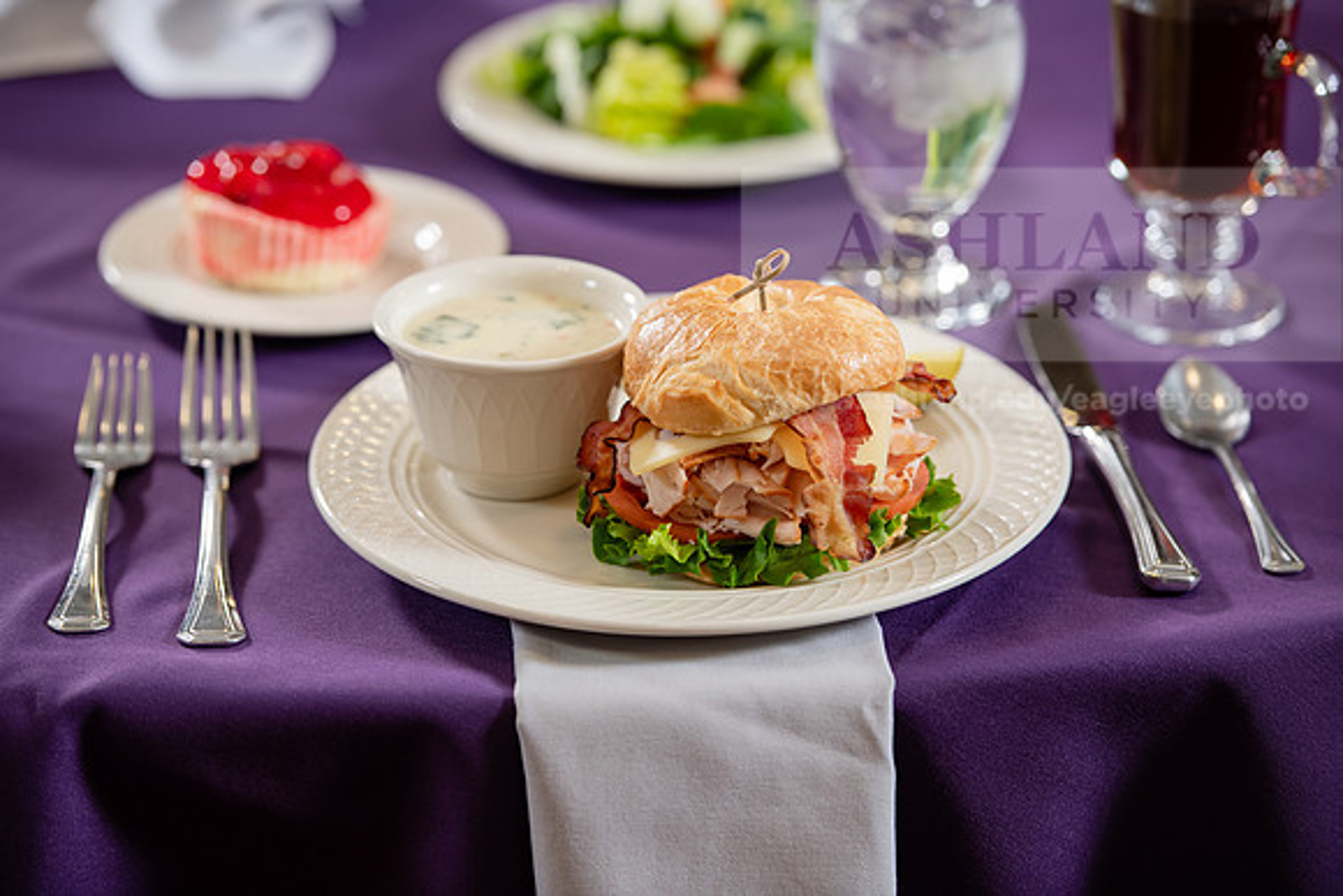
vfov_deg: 9.5
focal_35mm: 145
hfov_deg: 14.2
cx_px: 672
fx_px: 5410
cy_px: 448
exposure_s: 1/160
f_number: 3.2
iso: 250
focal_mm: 145
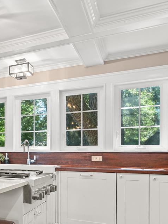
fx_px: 278
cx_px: -116
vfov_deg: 42.7
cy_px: 164
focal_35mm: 43
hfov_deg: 22.9
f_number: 5
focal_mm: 14
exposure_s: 1/6
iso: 100
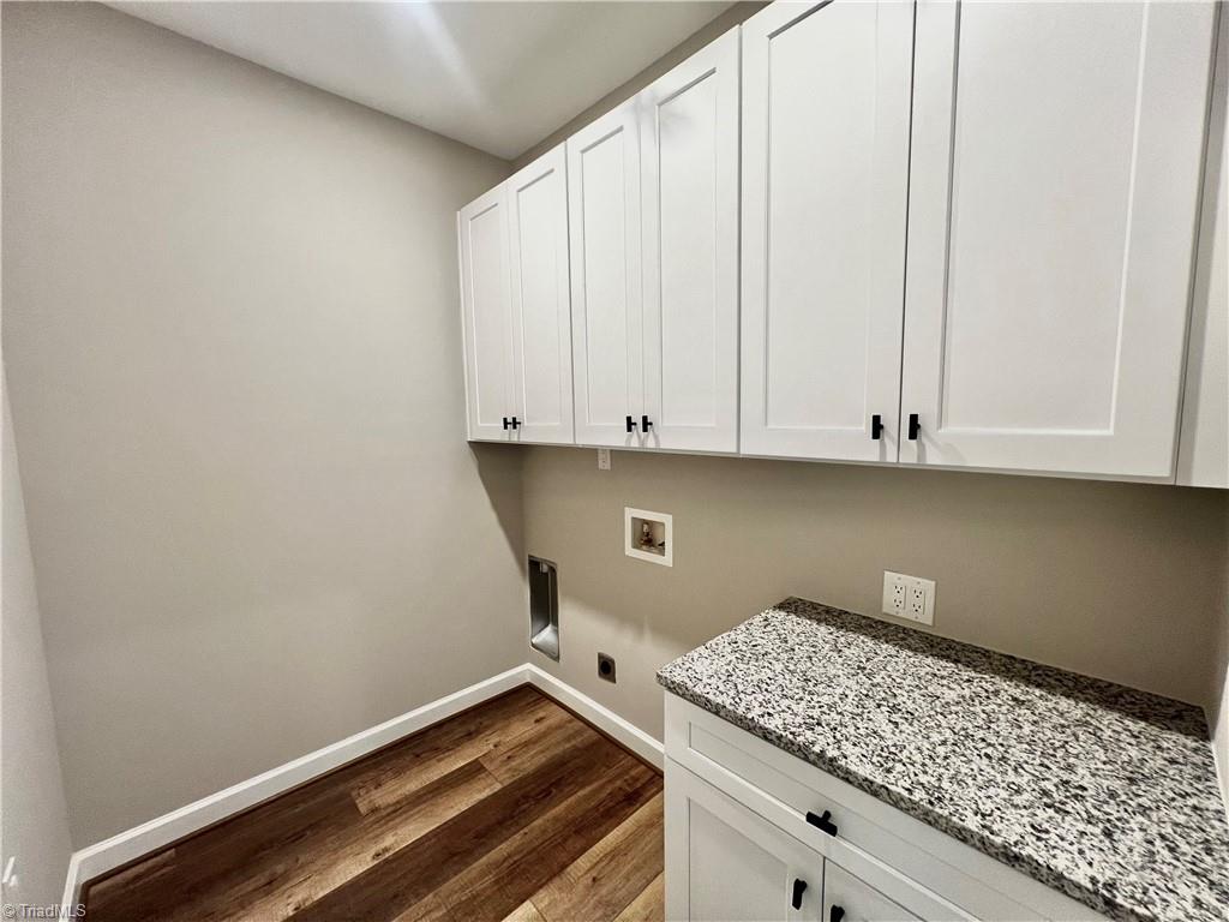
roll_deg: +1.1
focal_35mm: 13
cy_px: 461
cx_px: 614
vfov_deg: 89.9
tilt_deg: -6.3
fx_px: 462
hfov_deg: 106.2
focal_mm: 1.57
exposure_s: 1/60
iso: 160
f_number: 1.8
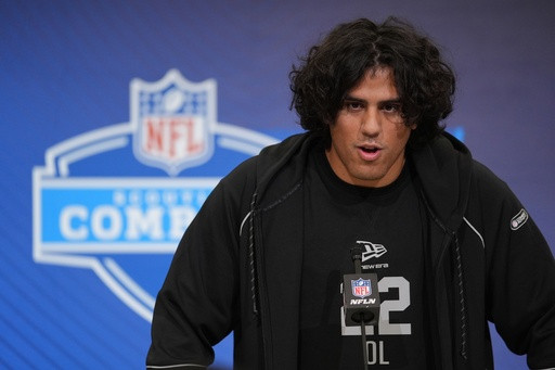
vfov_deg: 8.8
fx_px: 2389
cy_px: 185
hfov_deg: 13.3
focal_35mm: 155
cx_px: 278
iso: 2500
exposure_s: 1/2000
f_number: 2.8
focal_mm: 155
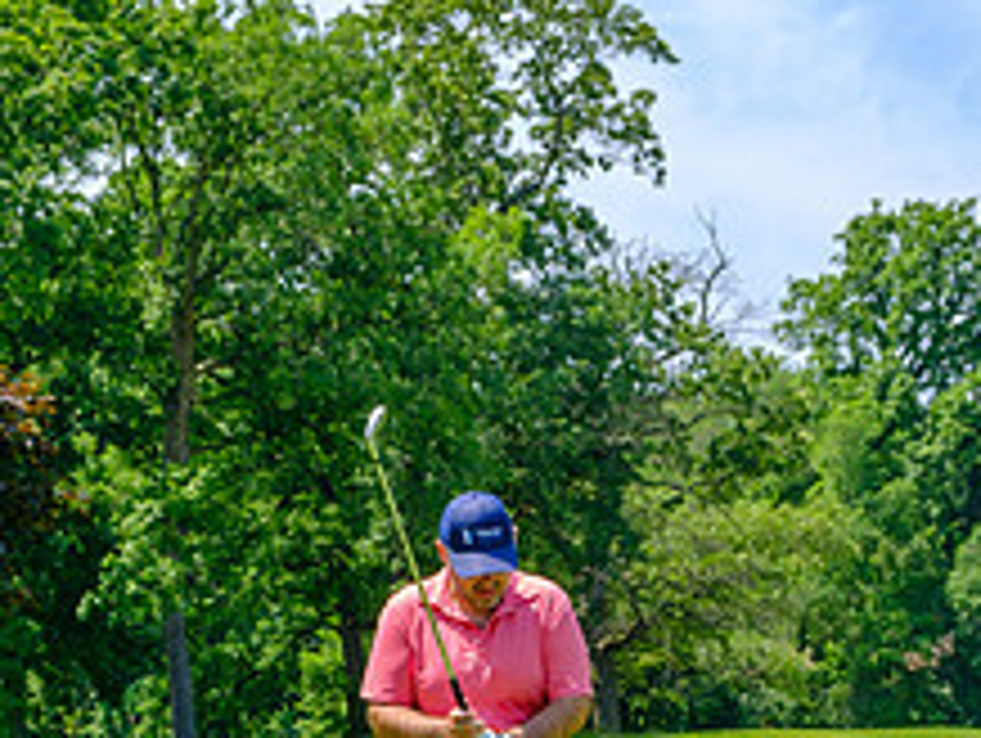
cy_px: 850
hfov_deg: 17.7
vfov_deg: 13.1
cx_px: 558
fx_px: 3149
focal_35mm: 111
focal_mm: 37.4
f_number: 5
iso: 200
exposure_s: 1/500
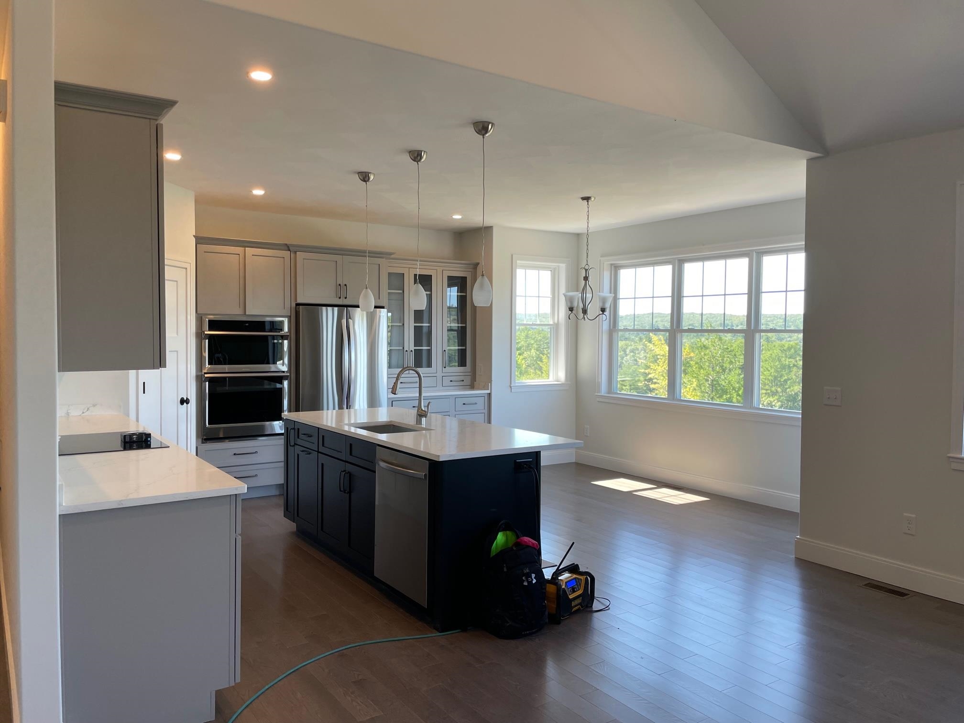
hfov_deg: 67.3
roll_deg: -0.1
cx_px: 482
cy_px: 362
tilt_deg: -2.0
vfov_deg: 53.1
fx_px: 724
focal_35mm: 26
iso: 50
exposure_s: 1/120
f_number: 1.6
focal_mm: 4.2
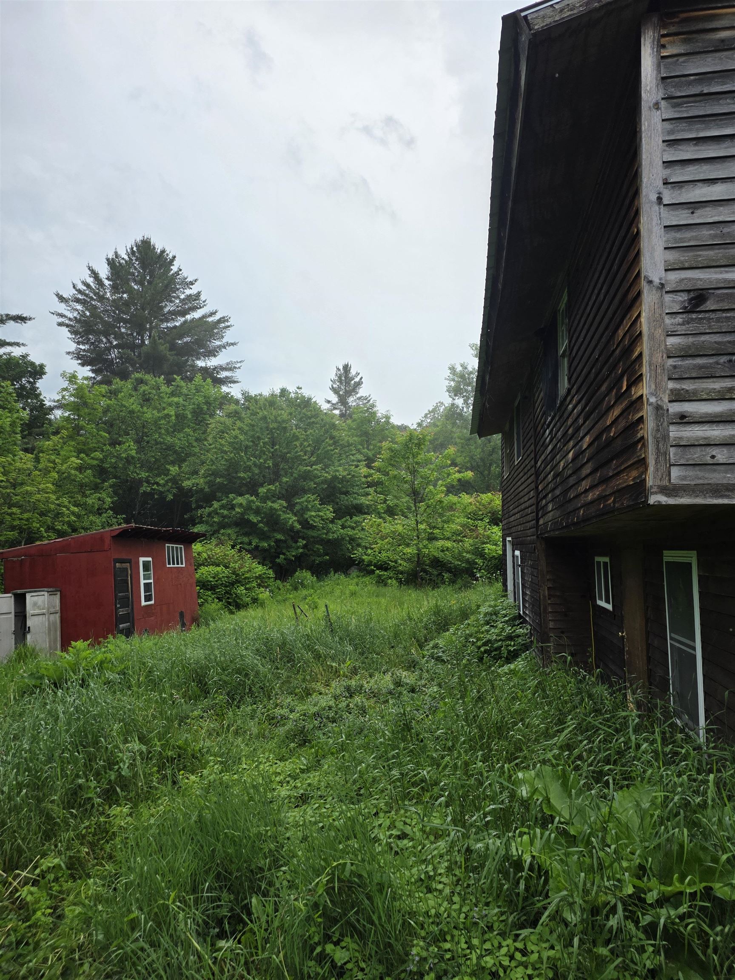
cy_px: 490
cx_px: 368
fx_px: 651
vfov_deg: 73.9
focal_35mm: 23
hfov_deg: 58.9
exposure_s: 1/1488
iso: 80
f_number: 1.7
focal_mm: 6.25
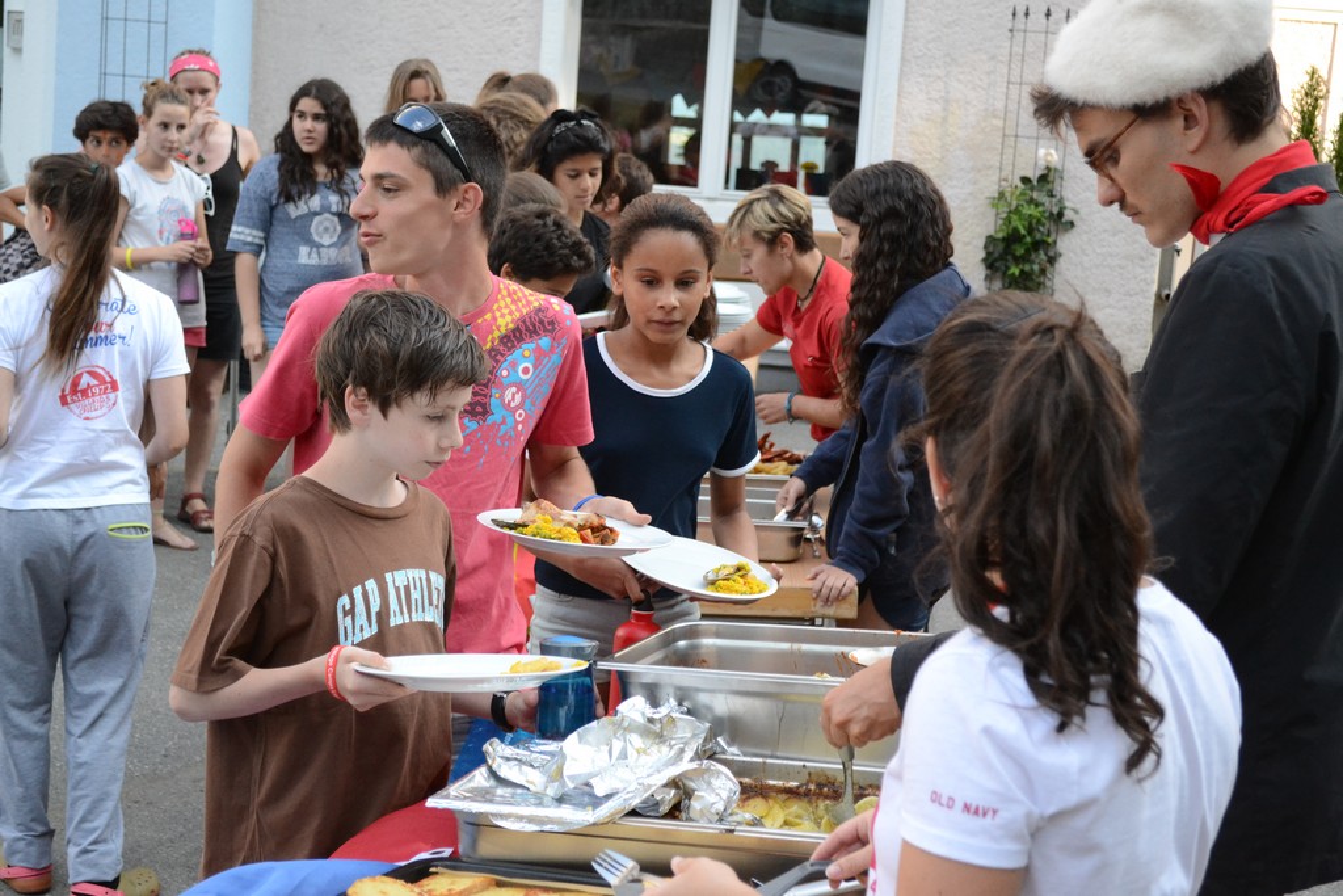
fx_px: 2127
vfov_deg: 23.8
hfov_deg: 35.0
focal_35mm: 57
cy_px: 448
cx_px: 672
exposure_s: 1/800
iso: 1600
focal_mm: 38
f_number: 5.6
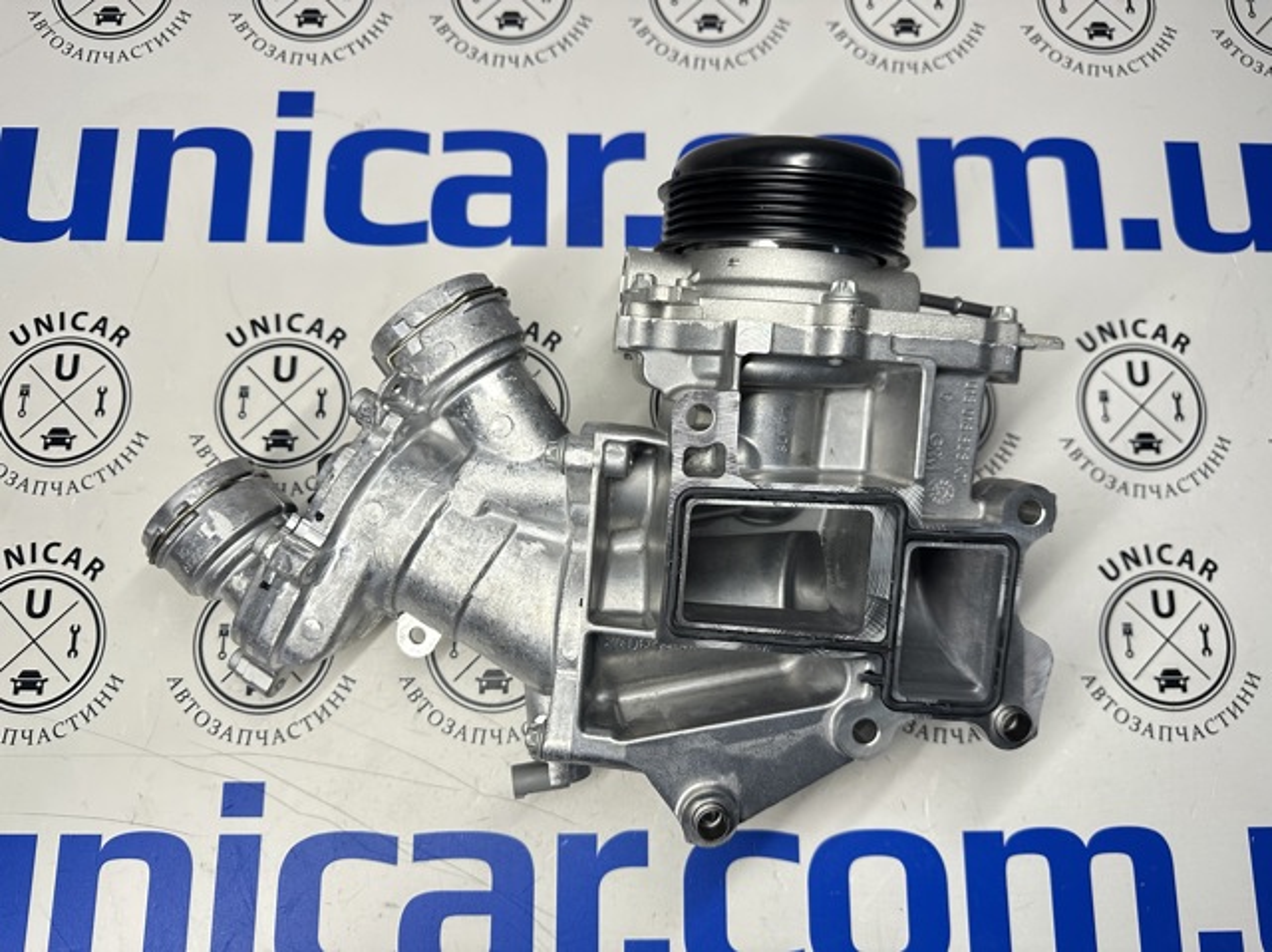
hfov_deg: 71.6
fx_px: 881
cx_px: 636
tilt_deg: -78.2
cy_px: 476
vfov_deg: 56.8
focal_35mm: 24
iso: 250
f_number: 1.78
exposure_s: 1/103
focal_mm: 6.86
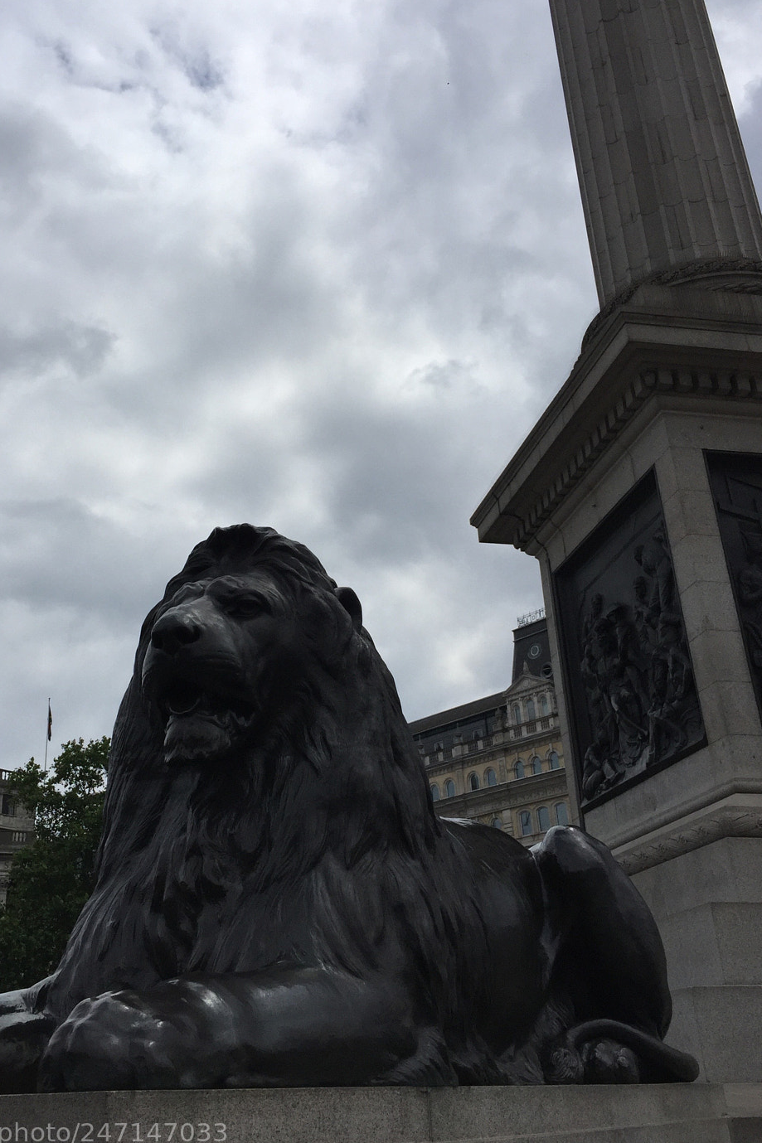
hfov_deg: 37.6
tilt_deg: +28.2
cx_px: 291
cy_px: 535
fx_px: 1111
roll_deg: +0.7
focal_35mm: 35
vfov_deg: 54.4
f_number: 2.2
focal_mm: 4.15
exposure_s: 1/6623
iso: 32
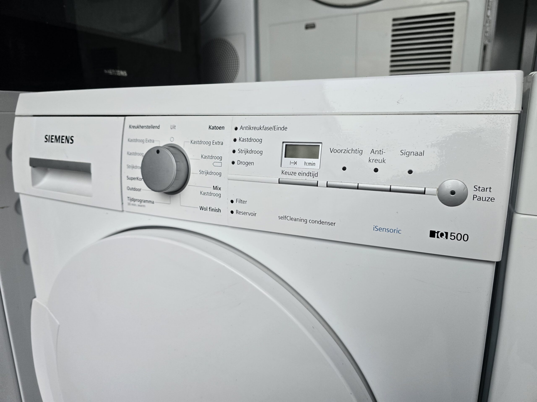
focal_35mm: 23
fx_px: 357
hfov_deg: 73.9
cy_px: 201
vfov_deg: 58.9
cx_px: 268
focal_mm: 6.3
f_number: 1.7
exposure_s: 1/100
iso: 125
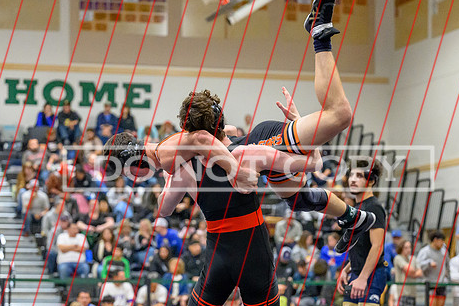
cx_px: 171
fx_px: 1734
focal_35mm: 136
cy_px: 211
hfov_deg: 15.1
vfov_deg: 10.1
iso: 10000
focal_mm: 79
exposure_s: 1/800
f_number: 2.8
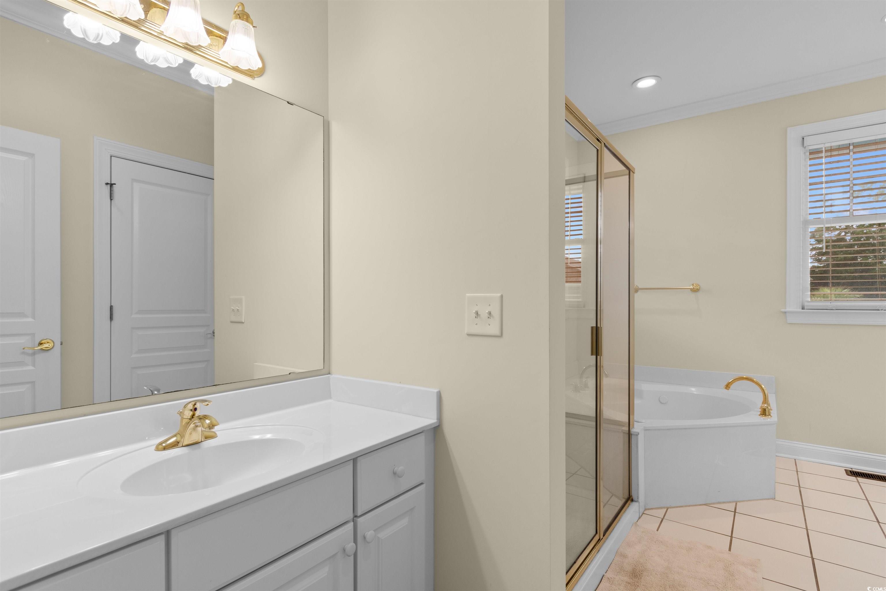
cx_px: 443
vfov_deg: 70.4
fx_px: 418
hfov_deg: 93.3
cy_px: 296
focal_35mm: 17
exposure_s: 1/3
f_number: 4.8
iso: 100
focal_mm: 11.5
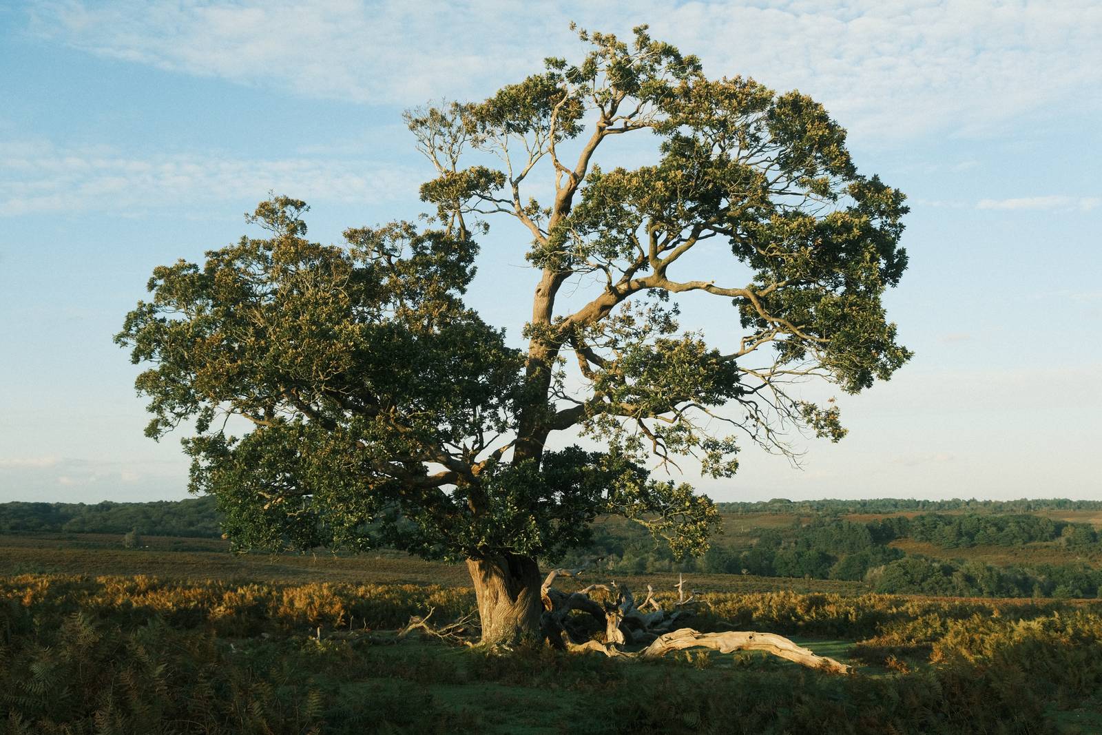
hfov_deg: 49.5
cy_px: 368
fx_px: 1194
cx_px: 551
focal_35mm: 39
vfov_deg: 34.2
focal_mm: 26
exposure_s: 1/420
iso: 640
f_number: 8
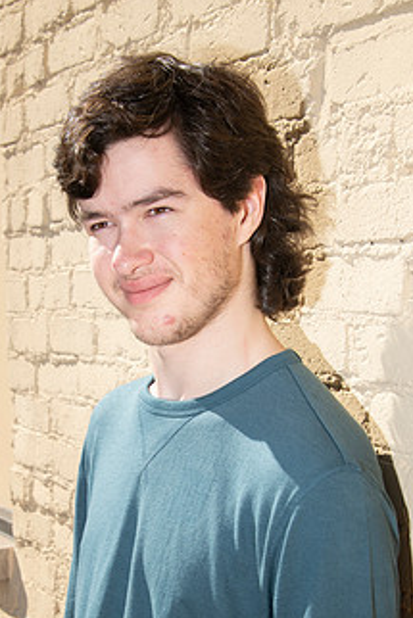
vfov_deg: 24.9
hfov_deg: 16.8
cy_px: 426
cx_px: 148
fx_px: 1392
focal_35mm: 81
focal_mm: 58
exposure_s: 1/160
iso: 160
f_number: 10
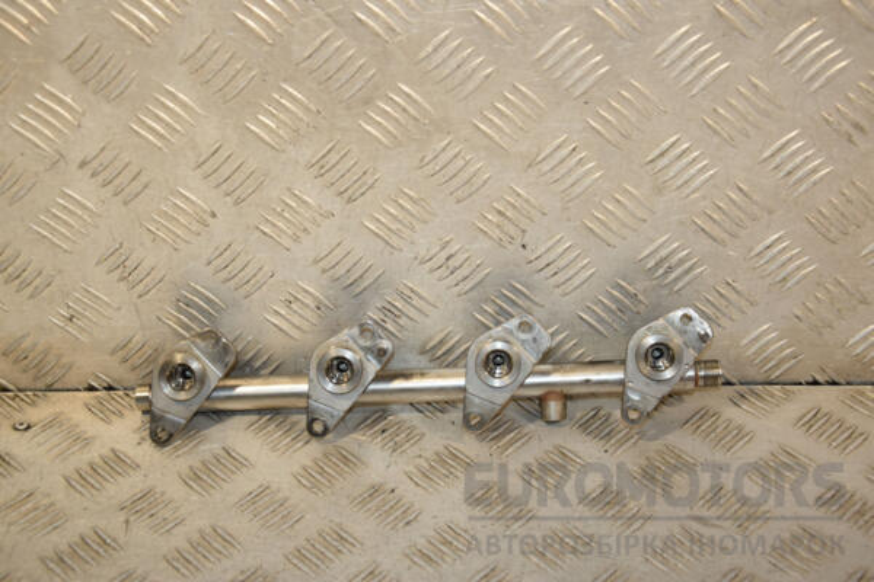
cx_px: 437
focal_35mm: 68
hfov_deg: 29.9
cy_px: 291
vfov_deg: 20.2
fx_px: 1639
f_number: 5.6
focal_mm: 45
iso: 800
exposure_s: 1/200
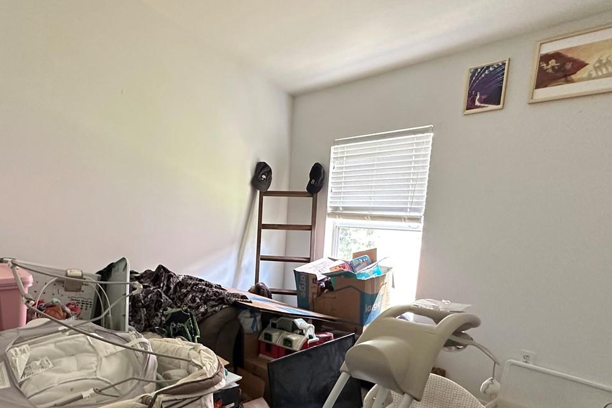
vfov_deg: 51.9
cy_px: 278
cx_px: 214
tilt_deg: -9.8
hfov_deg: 72.0
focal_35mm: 24
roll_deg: -1.8
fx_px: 408
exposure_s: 1/60
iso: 500
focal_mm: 2.22
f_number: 2.2
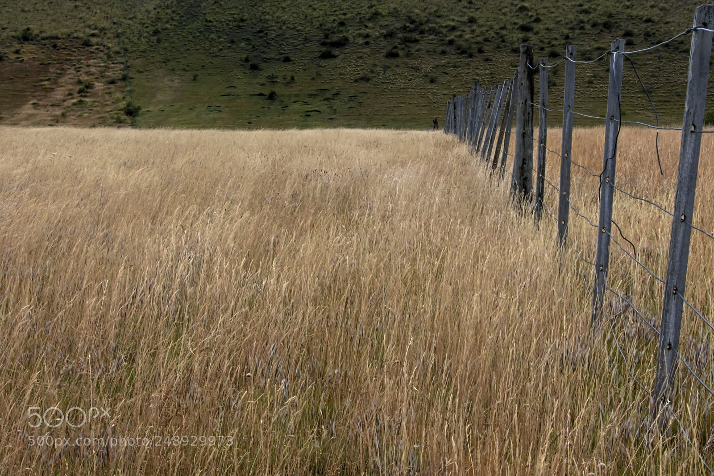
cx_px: 357
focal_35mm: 46
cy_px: 238
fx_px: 922
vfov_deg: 28.9
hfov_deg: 42.3
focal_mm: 31
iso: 800
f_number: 22
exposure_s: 1/200
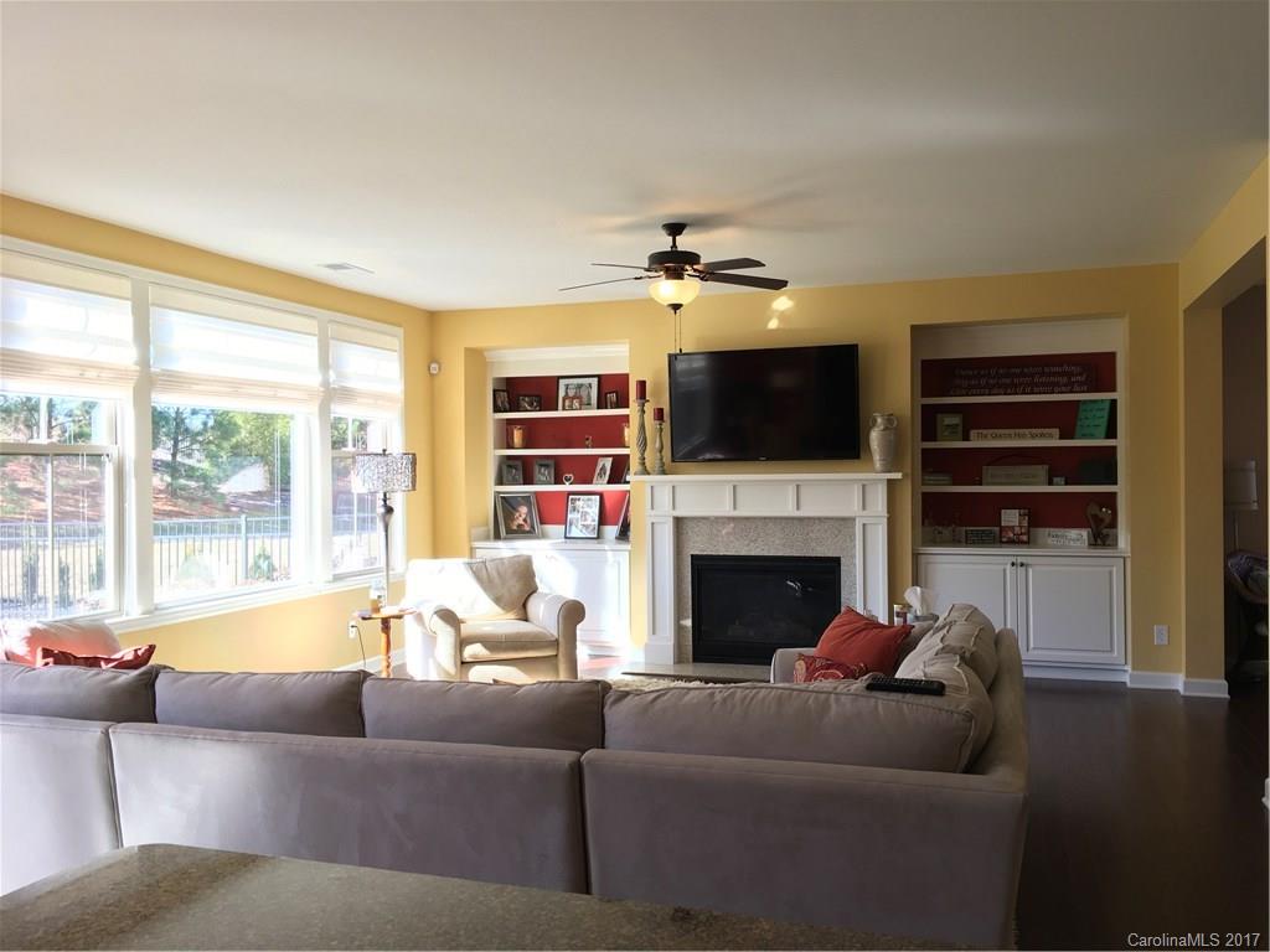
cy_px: 476
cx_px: 635
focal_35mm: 29
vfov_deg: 48.2
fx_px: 1064
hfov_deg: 61.7
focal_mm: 4.15
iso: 25
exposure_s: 1/60
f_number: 2.2
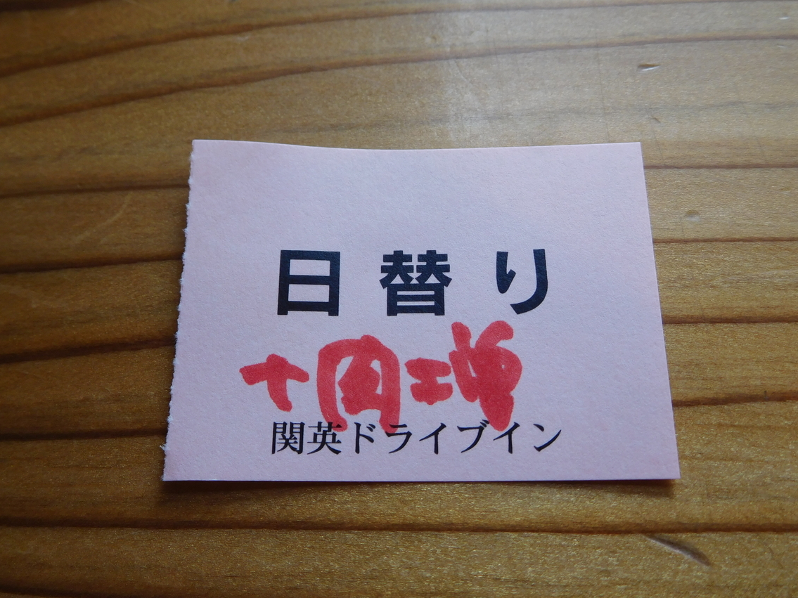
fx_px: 853
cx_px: 403
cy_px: 285
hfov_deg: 50.1
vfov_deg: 38.7
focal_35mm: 37
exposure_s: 1/30
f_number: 3.8
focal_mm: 6.2
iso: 140
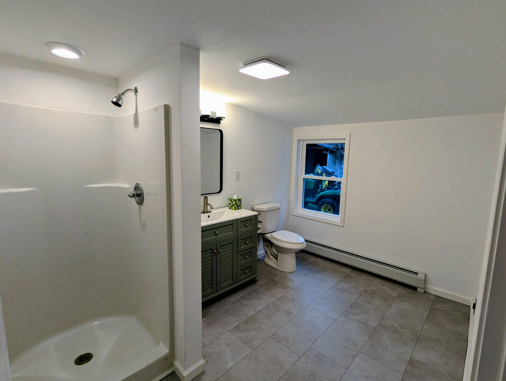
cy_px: 190
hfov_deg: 94.4
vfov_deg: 78.2
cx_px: 253
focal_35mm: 16
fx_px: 234
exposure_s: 1/120
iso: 47
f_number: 2.2
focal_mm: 2.35
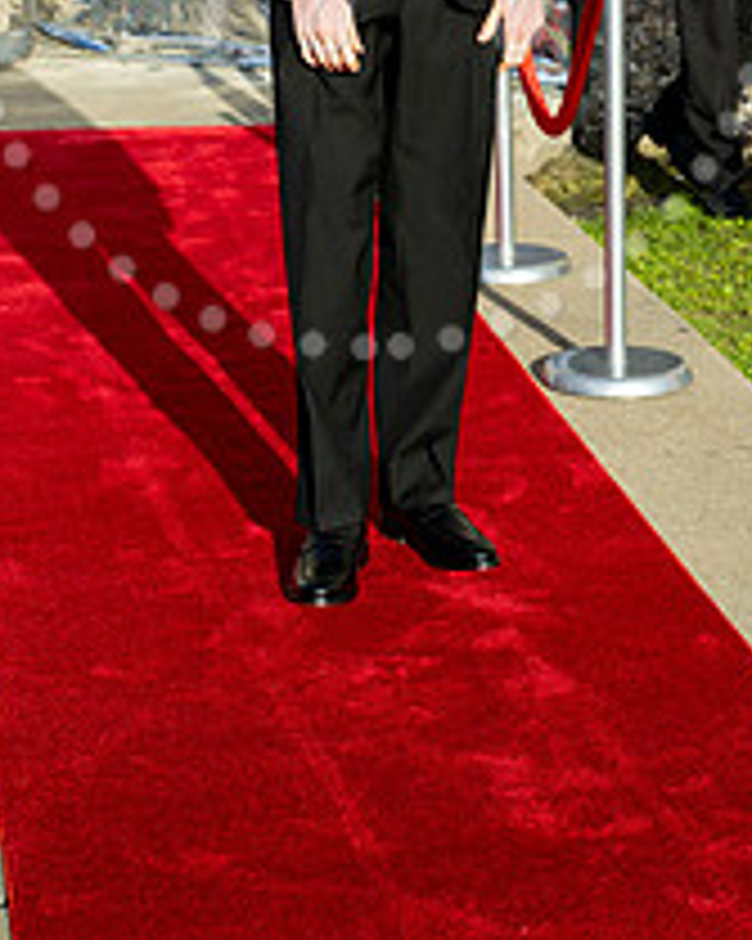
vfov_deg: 17.4
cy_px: -67
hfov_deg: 14.4
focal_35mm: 107
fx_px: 2979
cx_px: 365
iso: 400
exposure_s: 1/2500
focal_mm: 53
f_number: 5.6
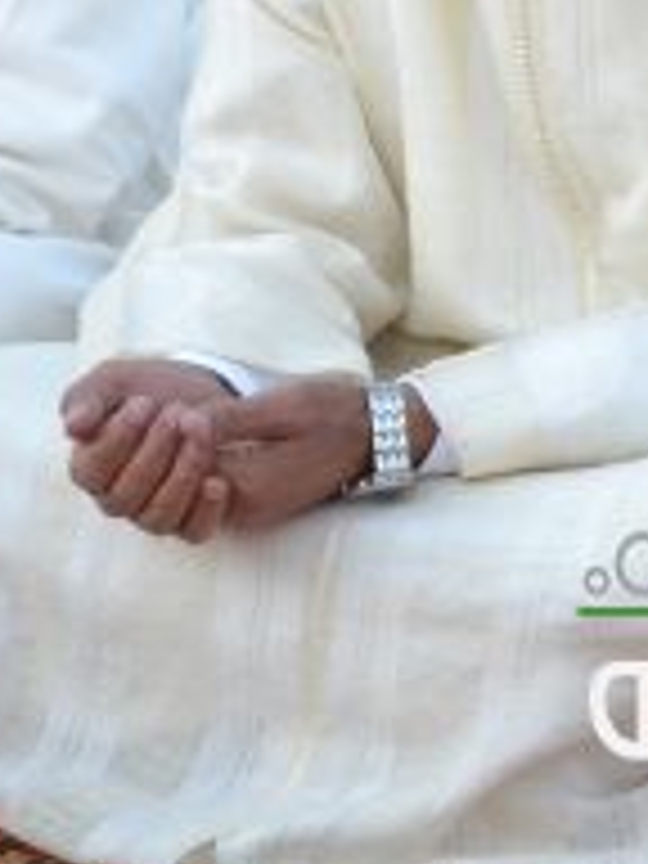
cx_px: 936
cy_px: 18
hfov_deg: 5.6
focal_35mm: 264
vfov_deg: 7.5
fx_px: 6579
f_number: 5.6
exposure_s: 1/125
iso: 220
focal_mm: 55
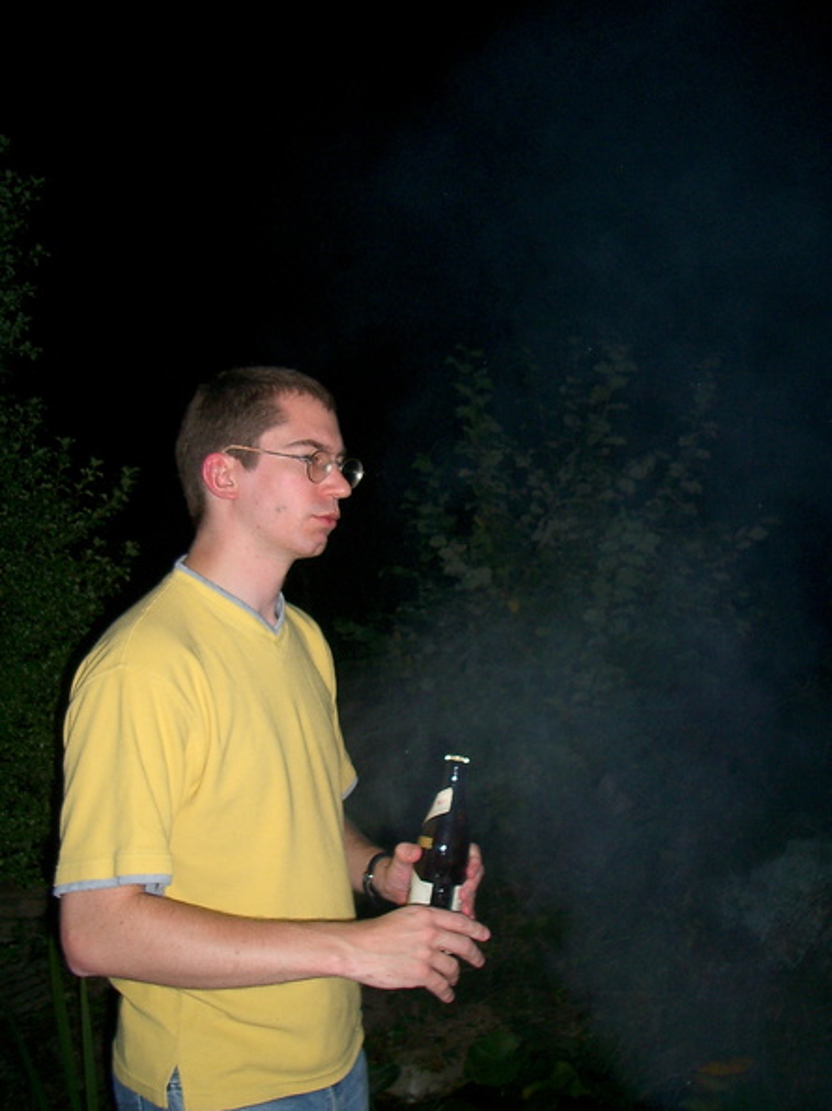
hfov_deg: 40.7
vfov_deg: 52.6
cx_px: 416
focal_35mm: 35
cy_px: 556
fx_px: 1122
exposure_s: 1/40
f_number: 2.6
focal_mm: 5.8
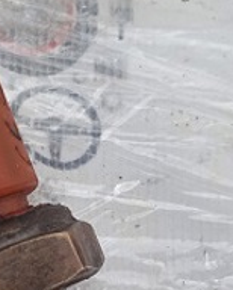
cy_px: 262
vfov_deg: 20.6
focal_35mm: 91
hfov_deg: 16.7
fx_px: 783
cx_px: 24
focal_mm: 3.43
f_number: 2.2
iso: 112
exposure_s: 1/637
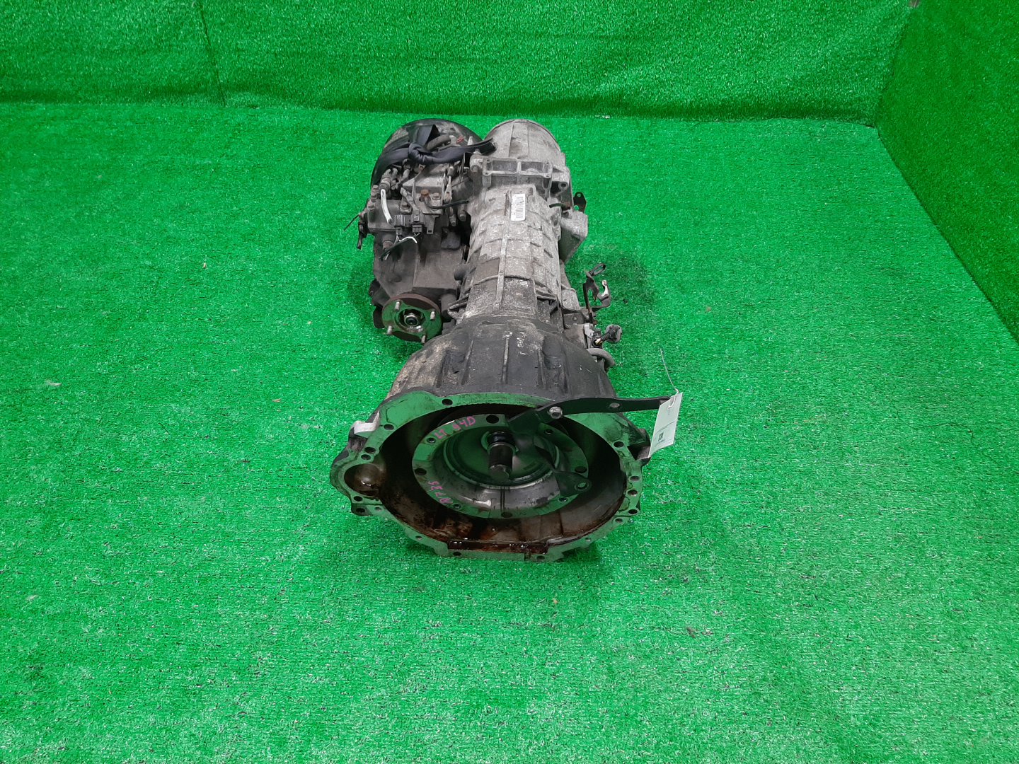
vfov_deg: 53.1
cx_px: 510
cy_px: 382
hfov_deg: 67.3
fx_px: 765
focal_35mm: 26
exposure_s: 1/50
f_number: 1.7
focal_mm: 3.93
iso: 132
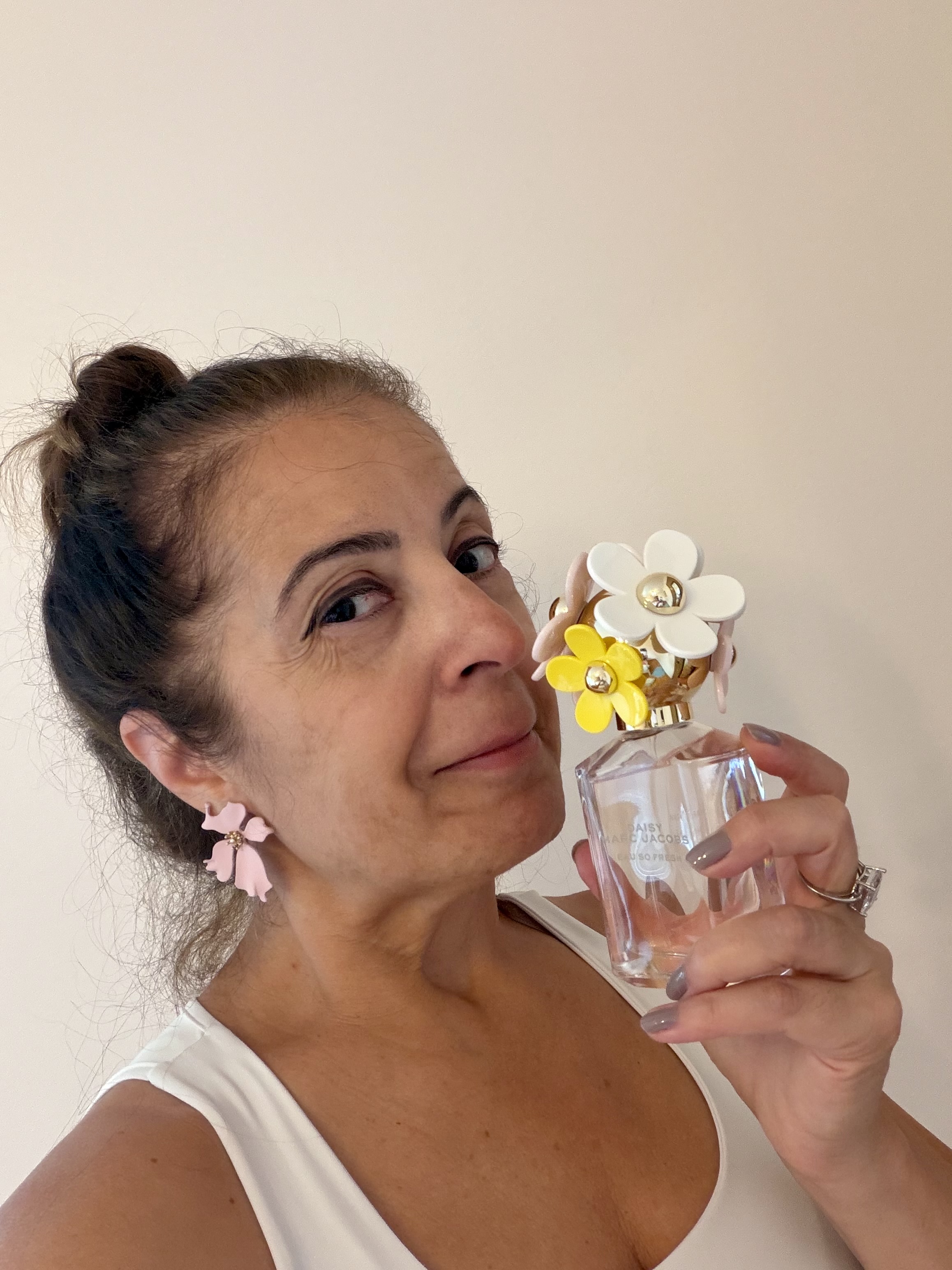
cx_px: 476
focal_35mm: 30
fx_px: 1100
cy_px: 635
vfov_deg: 60.0
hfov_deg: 46.8
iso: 250
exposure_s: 1/60
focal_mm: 2.71
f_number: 1.9
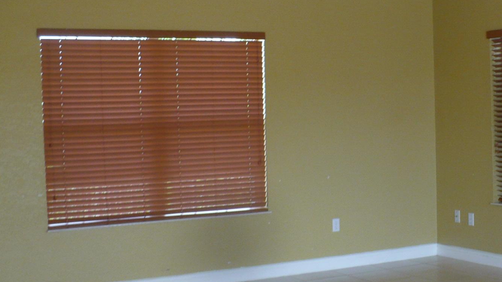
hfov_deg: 33.3
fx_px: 825
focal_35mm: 62
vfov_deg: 19.4
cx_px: 367
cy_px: 143
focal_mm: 6.1
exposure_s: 1/30
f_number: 2.8
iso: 160
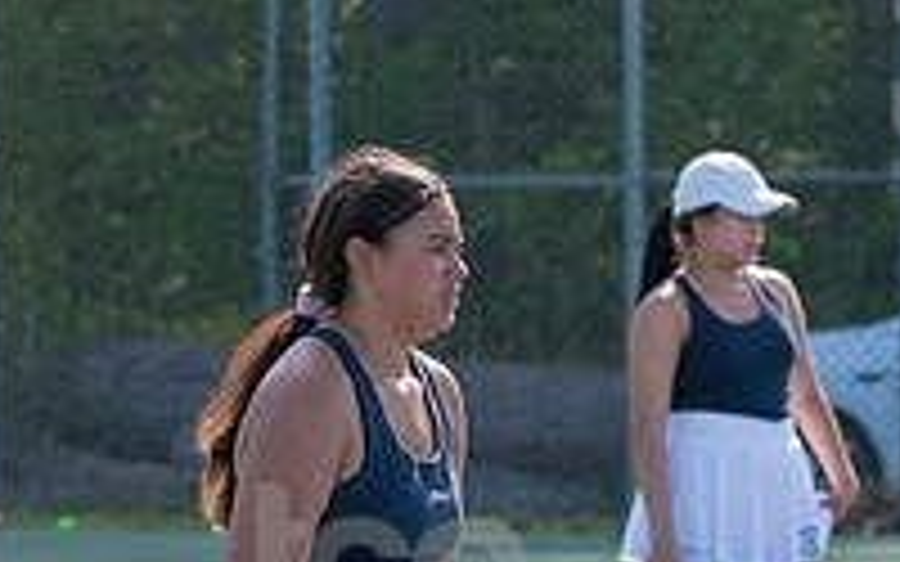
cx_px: 392
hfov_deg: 3.8
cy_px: 643
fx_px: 13564
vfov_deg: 2.4
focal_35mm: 553
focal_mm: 125
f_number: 5.6
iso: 1000
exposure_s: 1/2000
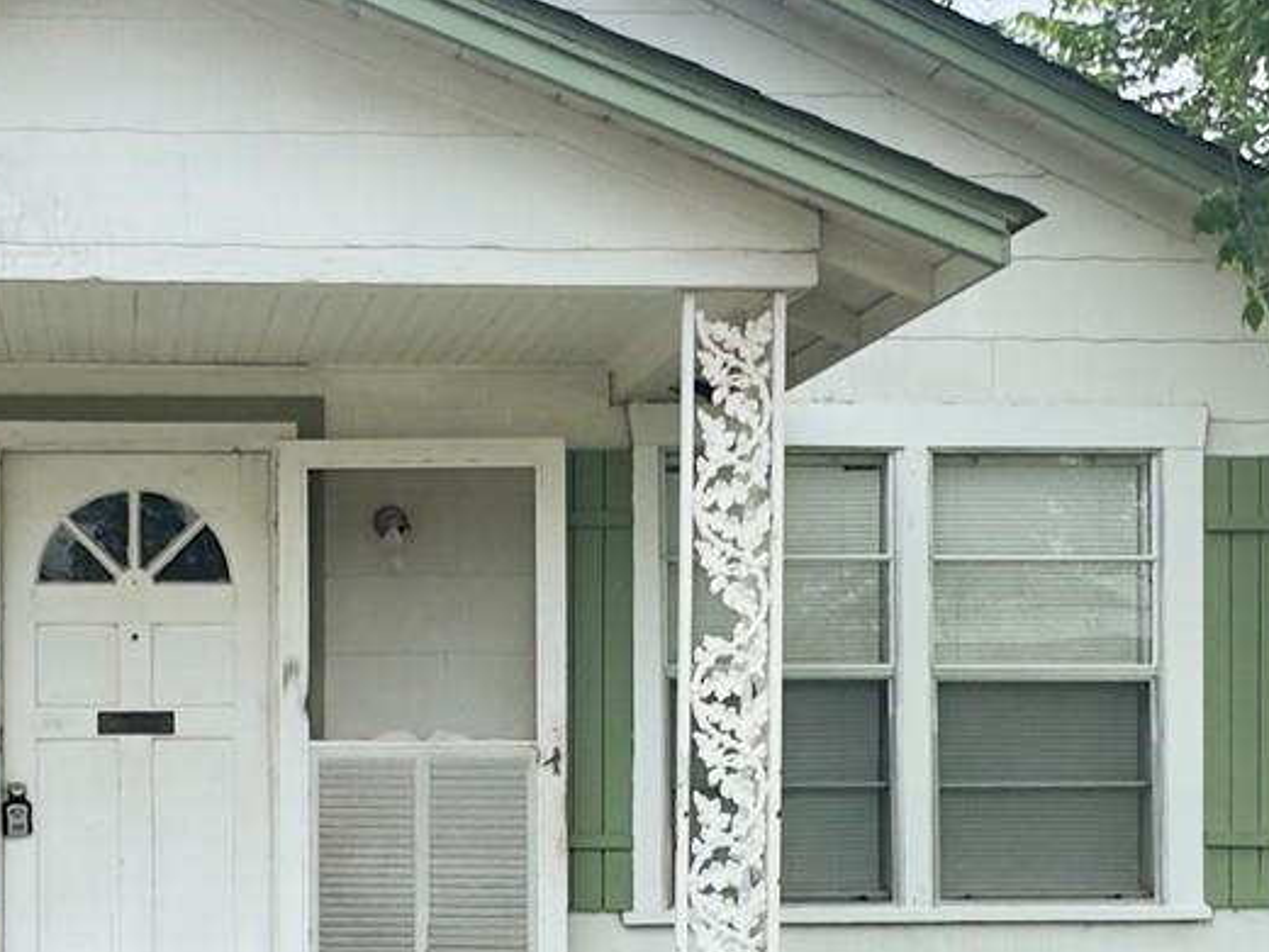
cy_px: 718
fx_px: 2017
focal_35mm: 55
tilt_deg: +0.1
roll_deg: -0.5
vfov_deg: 26.2
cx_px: 202
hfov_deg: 33.6
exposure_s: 1/831
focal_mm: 2.22
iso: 50
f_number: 2.2
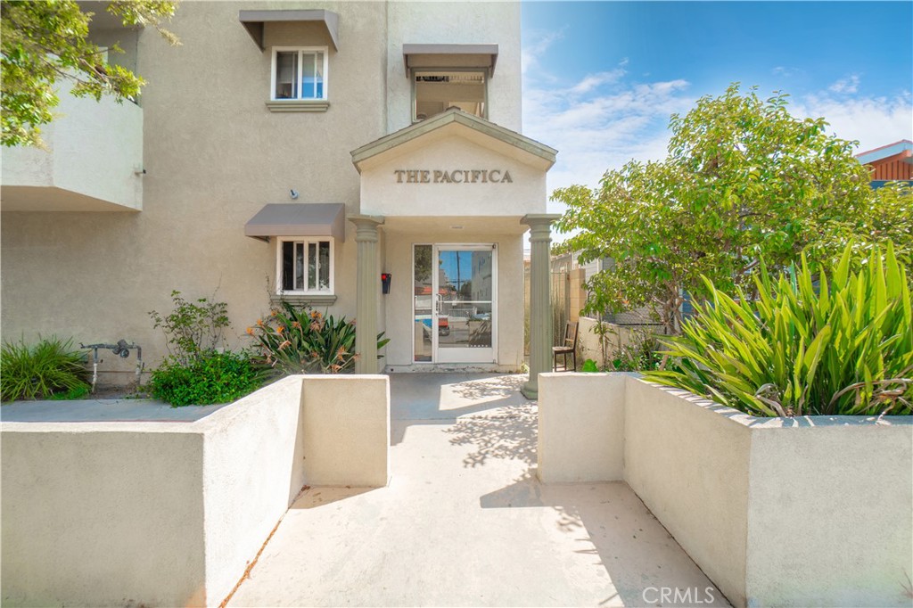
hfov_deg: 100.4
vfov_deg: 77.3
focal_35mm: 15
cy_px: 304
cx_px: 456
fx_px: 380
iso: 100
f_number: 7.1
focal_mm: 10
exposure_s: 1/160
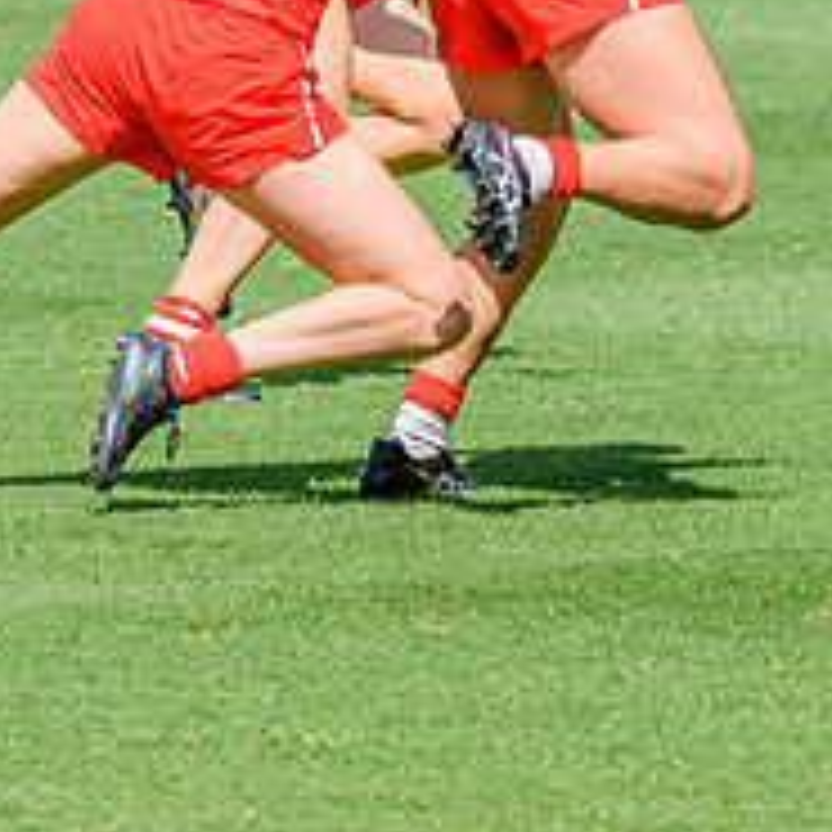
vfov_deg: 2.6
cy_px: -78
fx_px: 18246
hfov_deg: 2.6
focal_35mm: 671
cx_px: 776
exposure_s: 1/2000
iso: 800
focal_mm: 200
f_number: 9
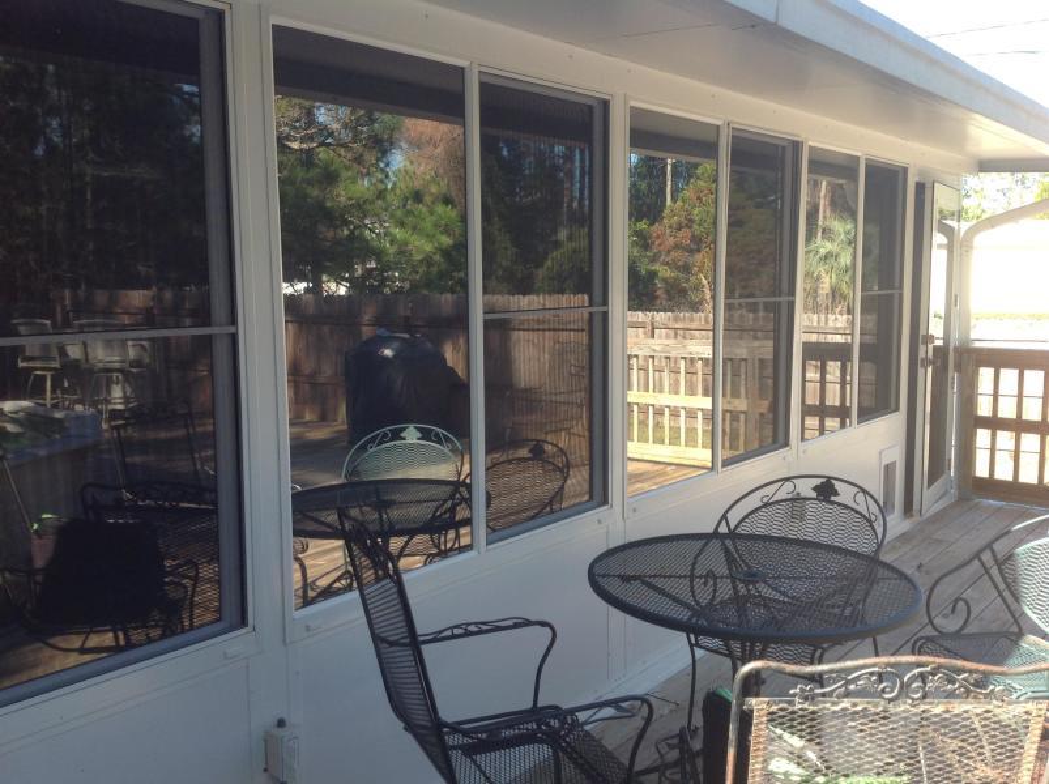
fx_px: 1059
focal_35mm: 35
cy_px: 392
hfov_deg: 52.7
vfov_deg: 40.6
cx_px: 524
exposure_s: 1/234
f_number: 2.4
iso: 50
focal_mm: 4.28
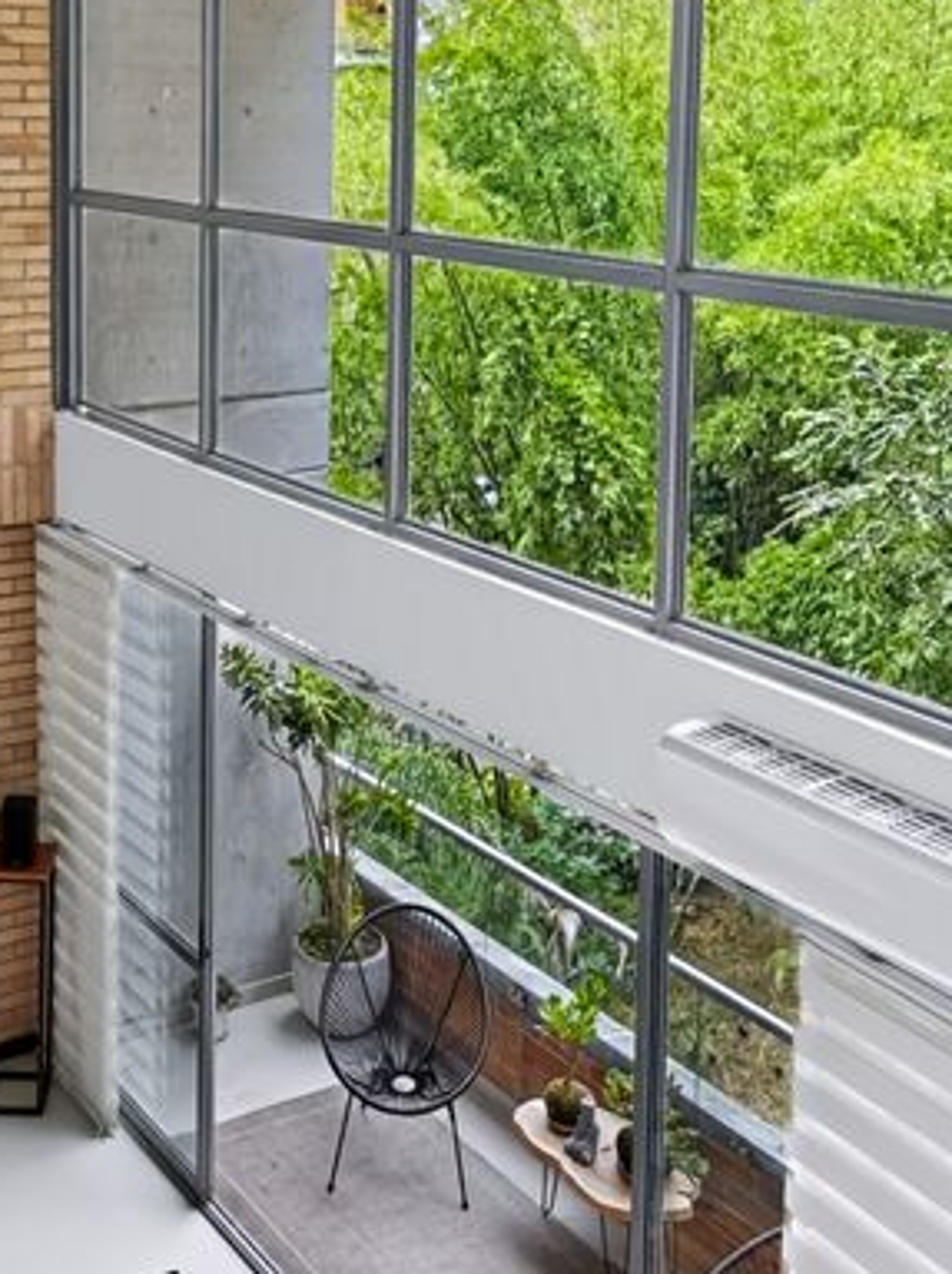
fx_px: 1470
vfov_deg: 44.1
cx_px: 226
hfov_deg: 35.0
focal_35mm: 40
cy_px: 1060
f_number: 1.6
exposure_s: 1/120
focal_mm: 6.06
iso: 50
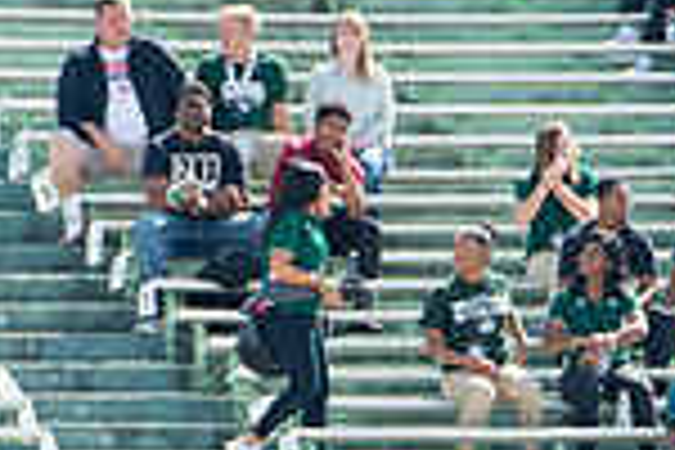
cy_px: 801
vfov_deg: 1.8
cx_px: 284
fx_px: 14511
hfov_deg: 2.7
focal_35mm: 774
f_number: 4.5
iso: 200
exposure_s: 1/1000
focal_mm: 200
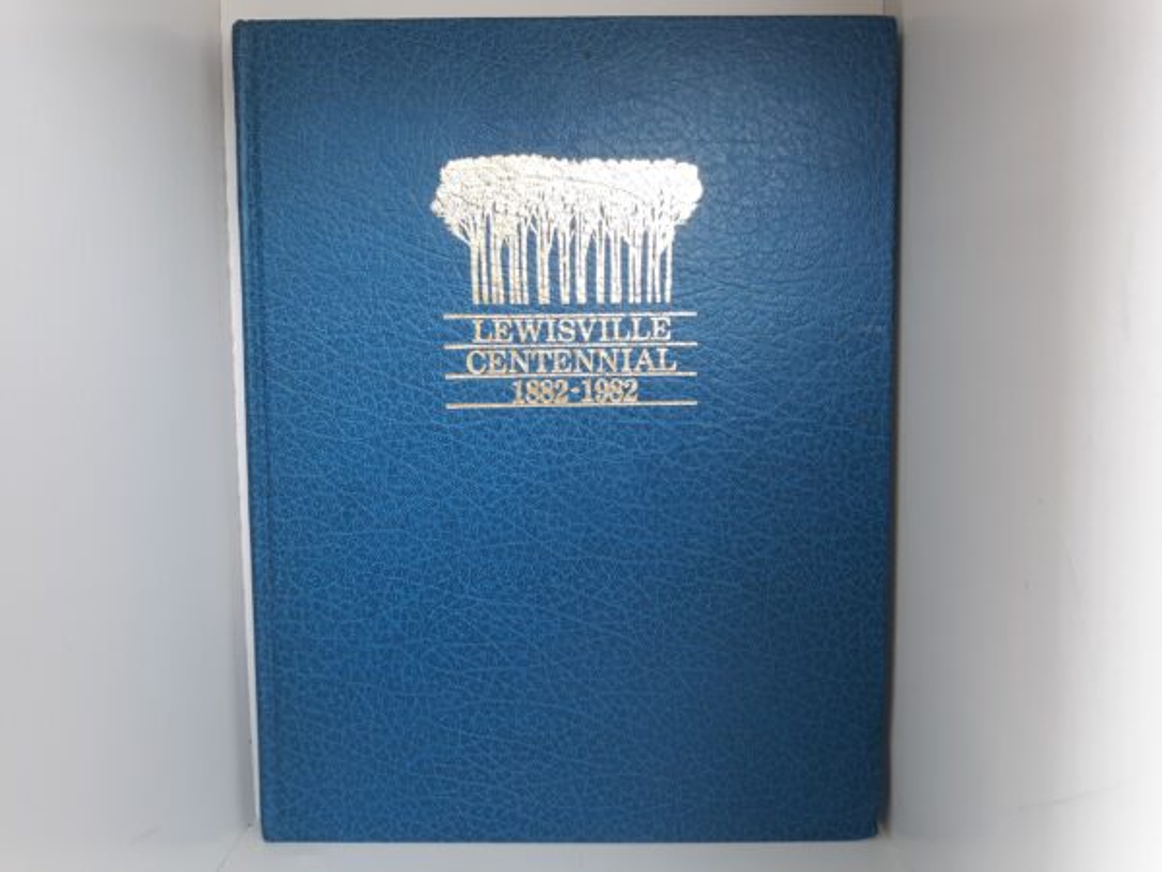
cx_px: 581
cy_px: 436
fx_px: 940
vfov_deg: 49.7
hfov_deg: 63.4
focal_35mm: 28
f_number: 1.7
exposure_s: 1/40
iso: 50
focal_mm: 3.7
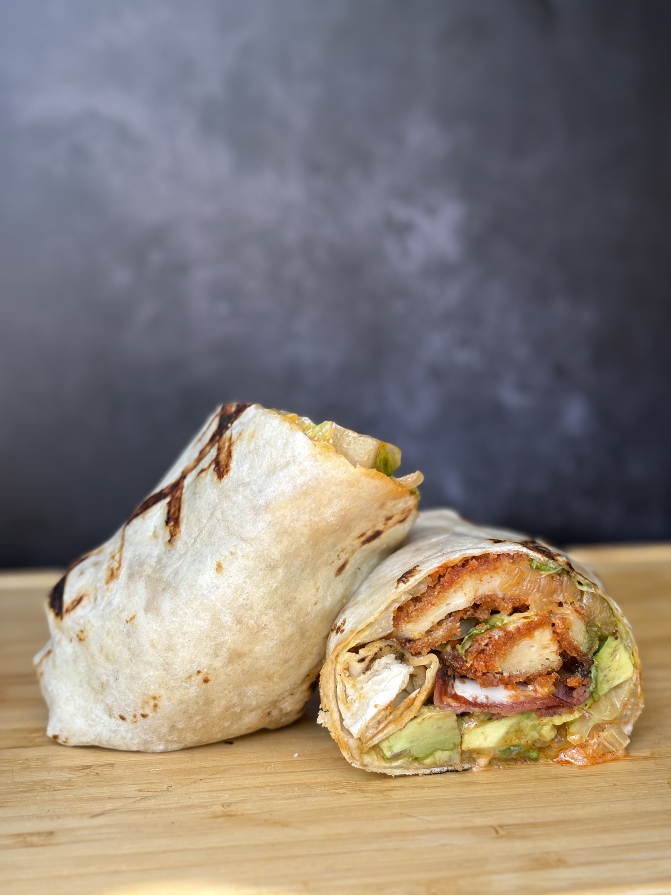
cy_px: 448
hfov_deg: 28.0
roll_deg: -0.5
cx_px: 336
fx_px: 1344
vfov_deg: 36.8
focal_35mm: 52
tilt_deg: -7.3
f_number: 1.6
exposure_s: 1/120
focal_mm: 5.96
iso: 40
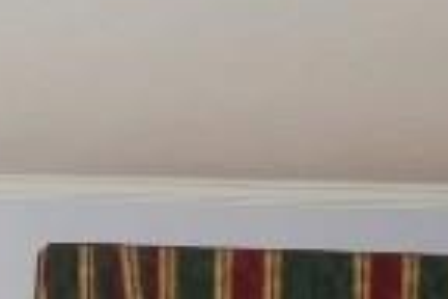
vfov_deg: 6.2
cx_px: -697
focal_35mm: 213
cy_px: 674
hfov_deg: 8.6
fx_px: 2650
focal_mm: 20
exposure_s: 1/60
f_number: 5.6
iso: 200
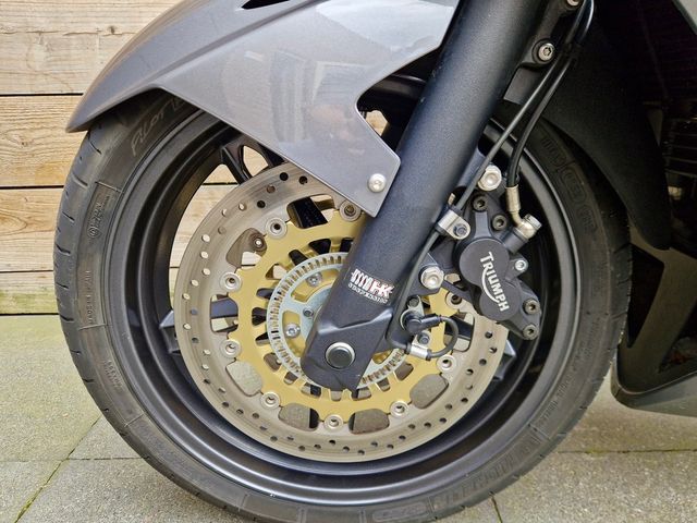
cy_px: 262
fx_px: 463
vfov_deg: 58.9
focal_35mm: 23
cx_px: 348
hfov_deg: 73.9
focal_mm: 5.4
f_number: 1.8
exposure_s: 1/180
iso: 64
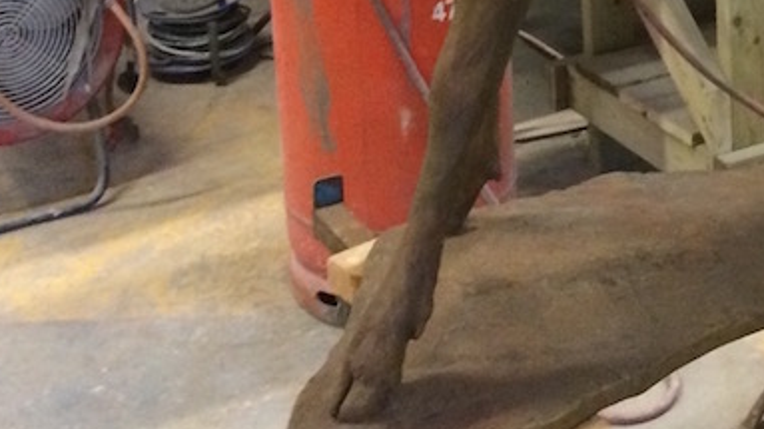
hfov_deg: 23.4
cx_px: 715
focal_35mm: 88
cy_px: -261
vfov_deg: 12.8
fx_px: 1782
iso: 320
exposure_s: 1/20
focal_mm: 4.15
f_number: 2.2
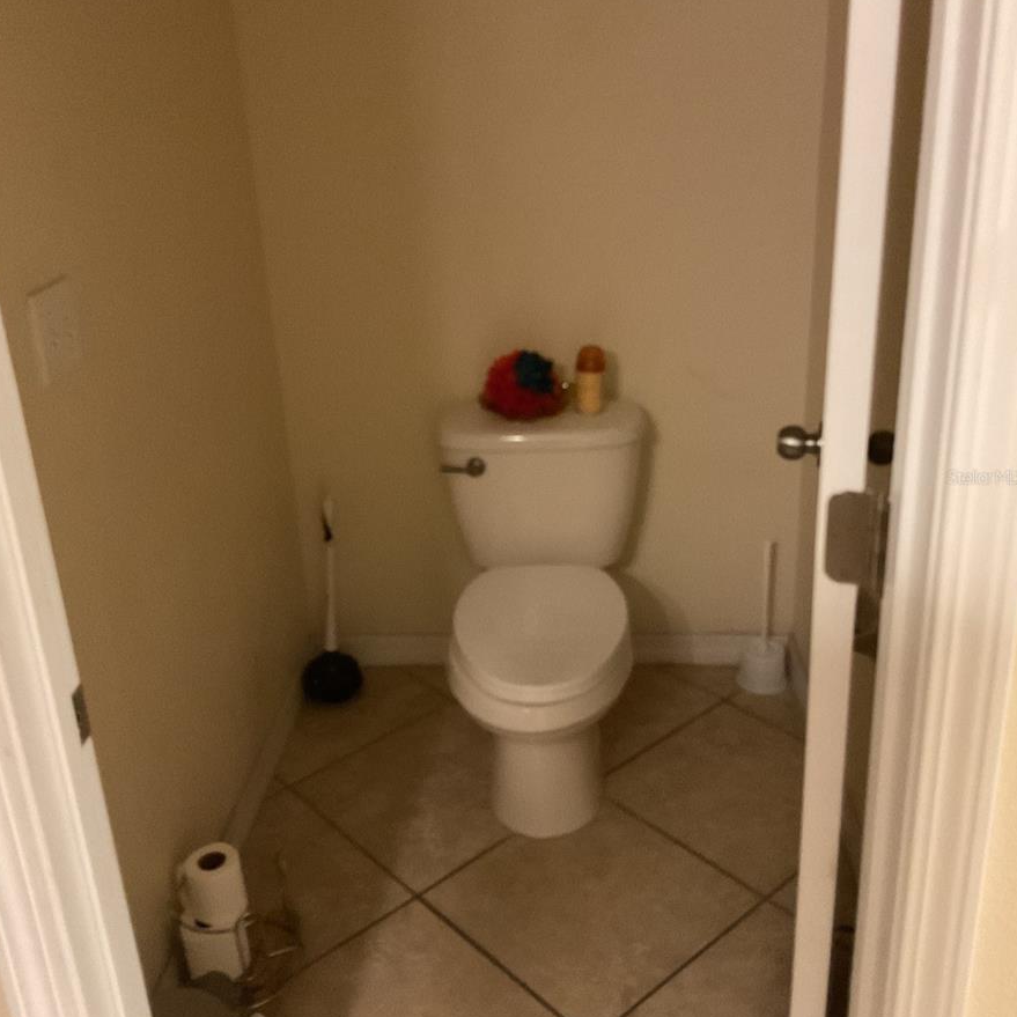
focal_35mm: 35
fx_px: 1163
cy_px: 477
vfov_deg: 47.2
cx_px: 509
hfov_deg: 47.2
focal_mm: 3
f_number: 1.8
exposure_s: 1/30
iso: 500
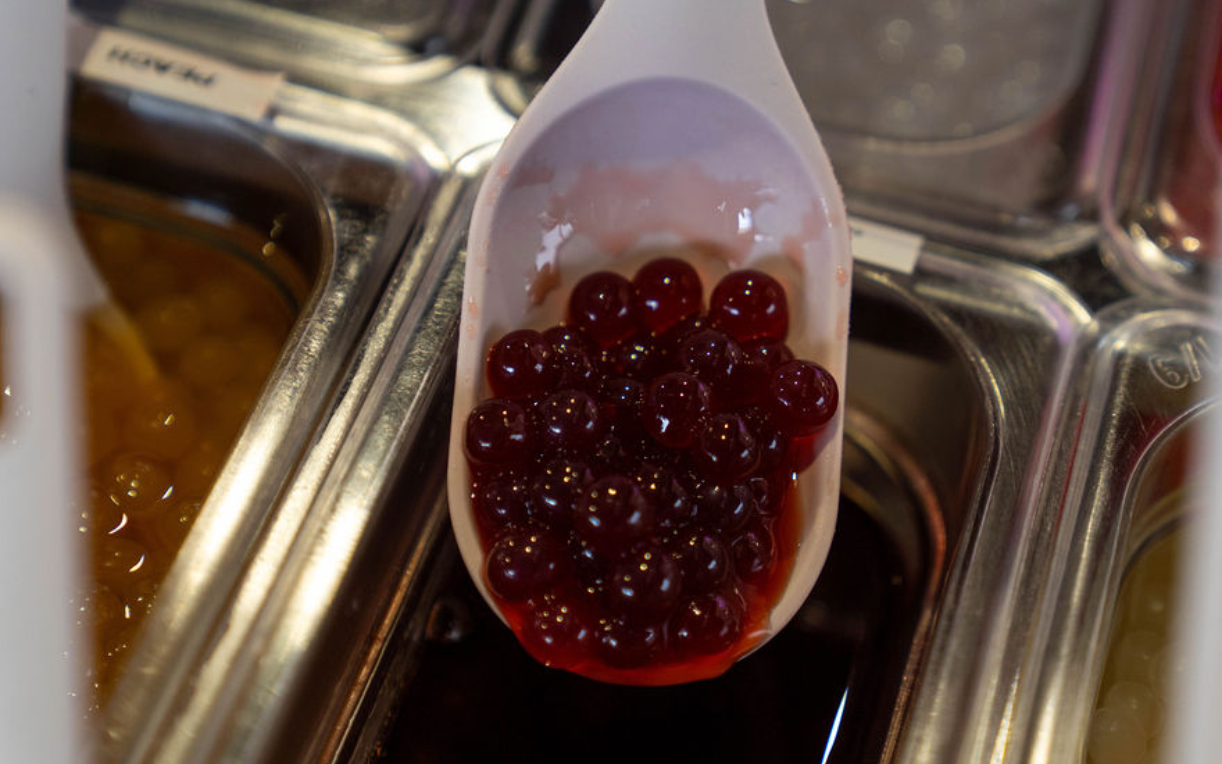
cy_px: 315
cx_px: 633
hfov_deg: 24.9
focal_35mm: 83
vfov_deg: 15.7
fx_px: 2764
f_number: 2.8
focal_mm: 70
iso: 500
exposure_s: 1/400
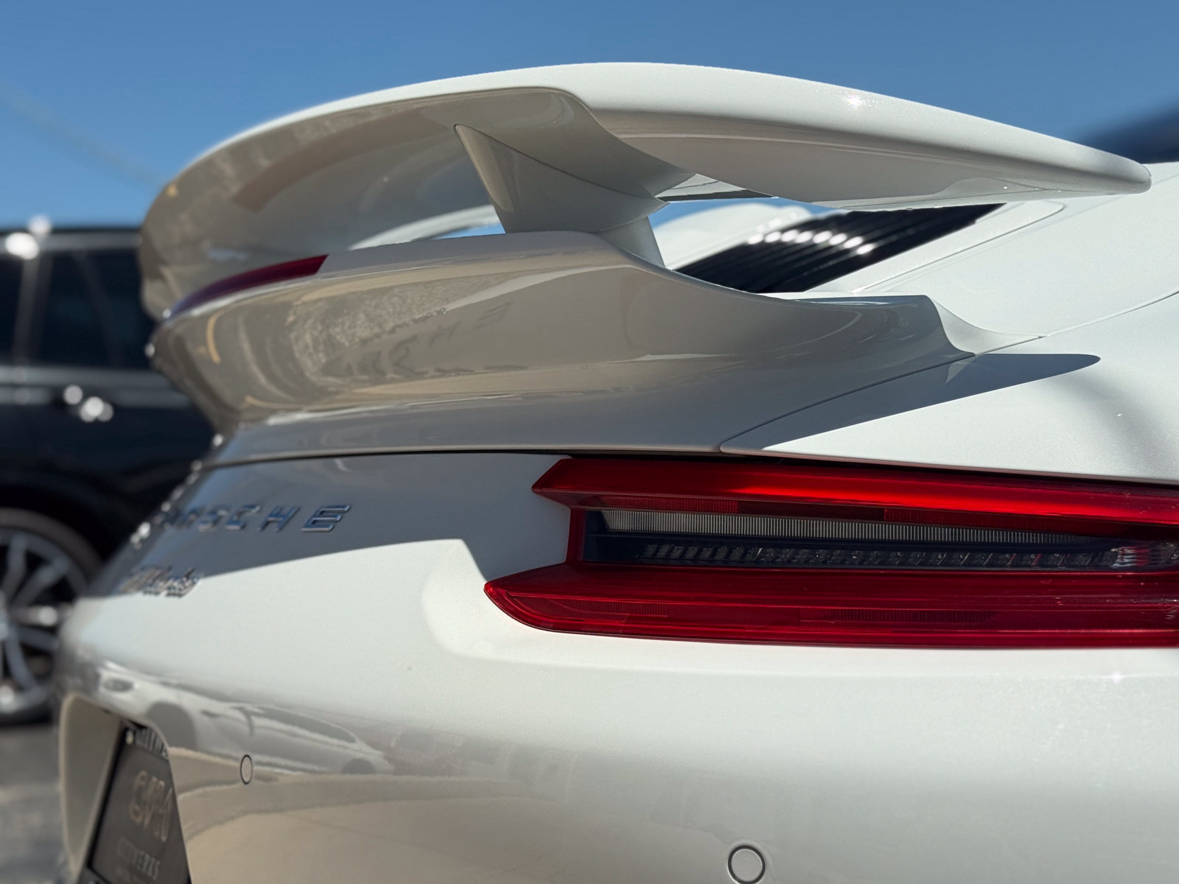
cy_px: 442
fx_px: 1635
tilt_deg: -0.3
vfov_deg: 30.3
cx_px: 590
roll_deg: +2.3
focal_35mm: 48
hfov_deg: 39.7
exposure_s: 1/4878
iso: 100
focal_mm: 6.76
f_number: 1.78
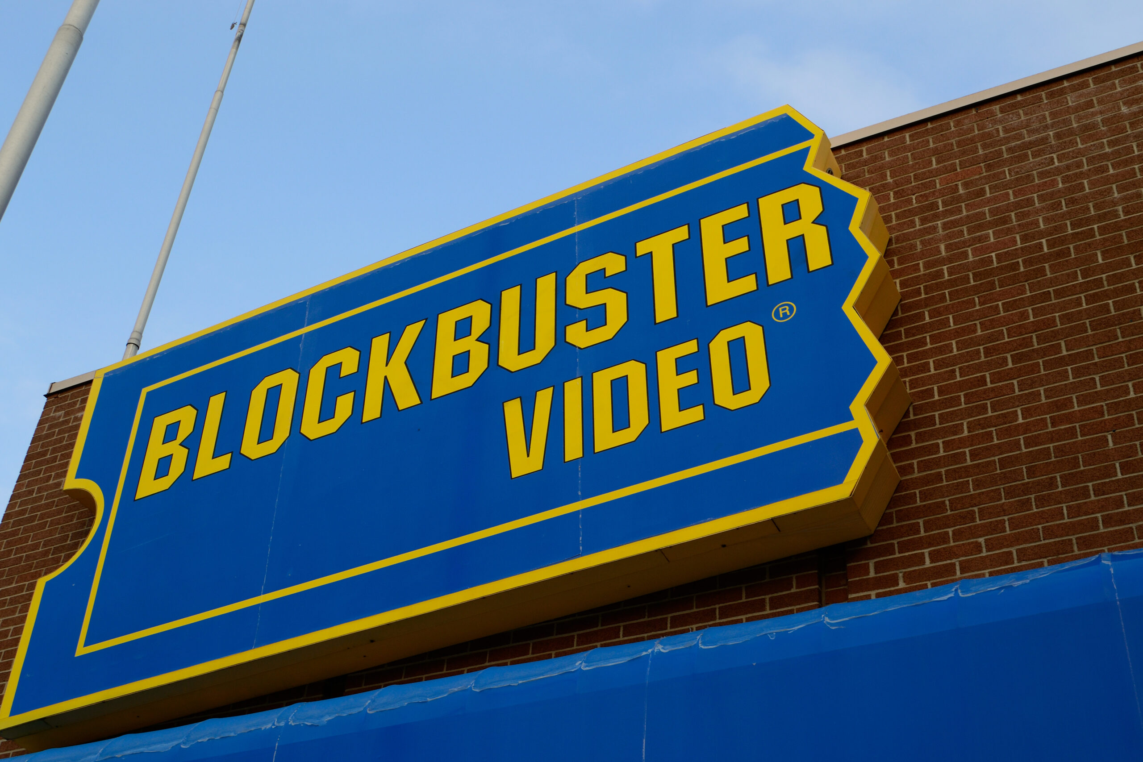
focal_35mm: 45
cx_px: 572
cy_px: 381
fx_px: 1429
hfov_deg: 43.6
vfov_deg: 29.9
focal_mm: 30
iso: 100
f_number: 9
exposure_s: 1/100
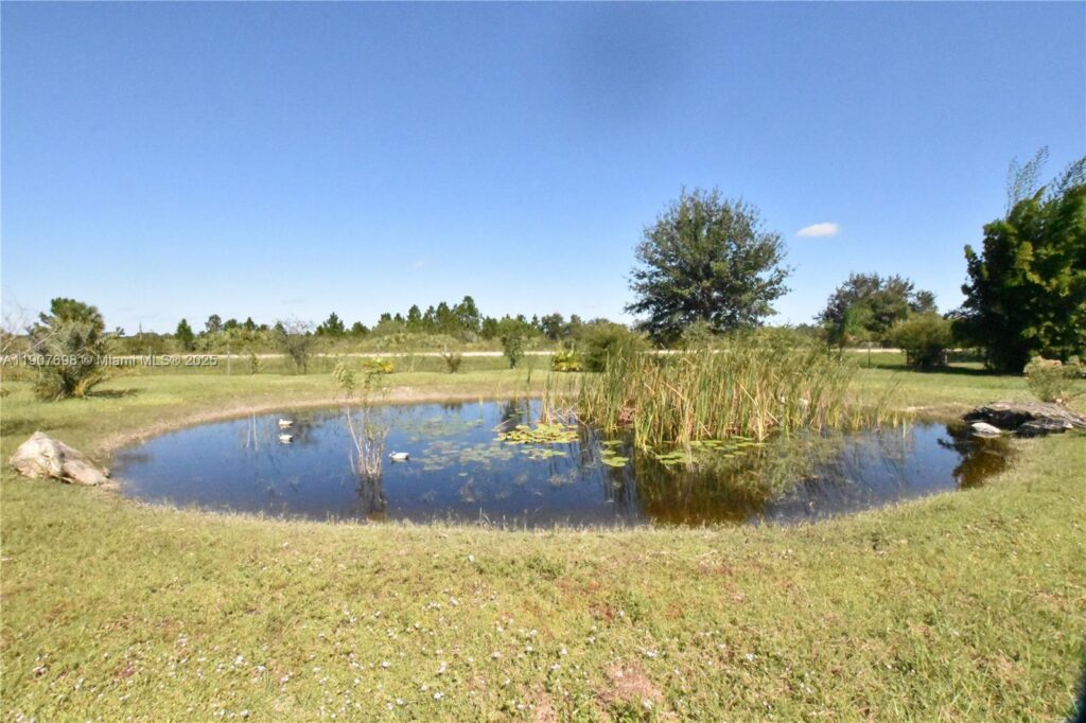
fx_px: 452
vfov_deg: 77.3
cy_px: 362
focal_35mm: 15
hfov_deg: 100.4
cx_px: 543
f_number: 14
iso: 16000
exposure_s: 1/4000
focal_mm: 10
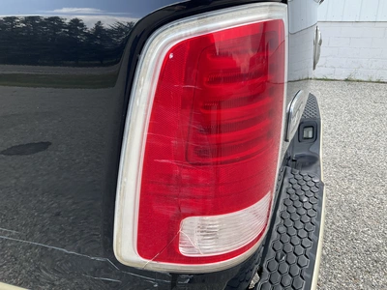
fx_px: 324
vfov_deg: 48.2
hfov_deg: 61.7
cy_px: 145
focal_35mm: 29
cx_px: 194
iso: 25
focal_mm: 3
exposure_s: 1/397
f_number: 1.8
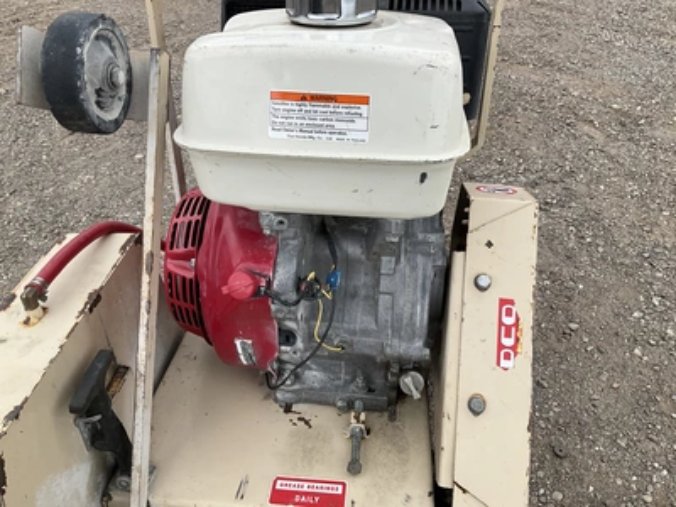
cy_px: 254
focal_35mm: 29
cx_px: 338
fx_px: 566
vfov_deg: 48.2
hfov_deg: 61.7
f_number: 1.8
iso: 25
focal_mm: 3
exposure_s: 1/978
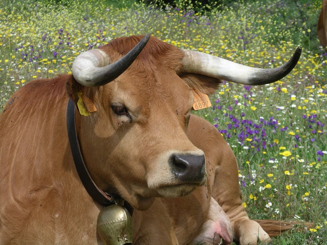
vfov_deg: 9.5
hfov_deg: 12.7
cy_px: 122
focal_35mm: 156
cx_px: 164
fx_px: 1474
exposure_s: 1/500
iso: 64
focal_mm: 32.5
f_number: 5
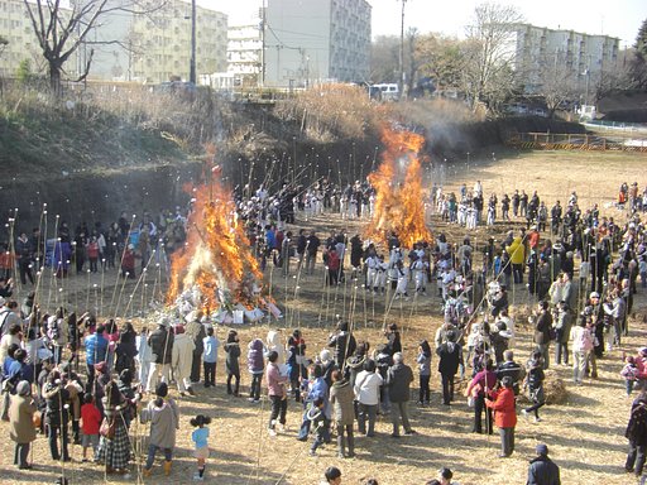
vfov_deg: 25.7
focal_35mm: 57
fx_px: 1065
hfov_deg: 33.8
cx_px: 324
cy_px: 242
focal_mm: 9.5
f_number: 3.7
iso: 50
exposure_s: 1/200
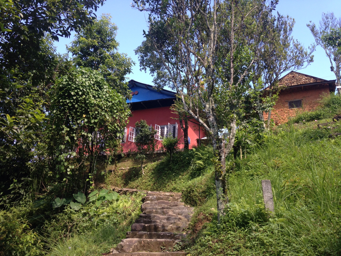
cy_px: 128
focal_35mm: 33
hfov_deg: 55.4
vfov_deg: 42.9
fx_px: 325
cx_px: 170
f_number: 2.4
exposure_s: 1/262
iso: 50
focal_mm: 4.12
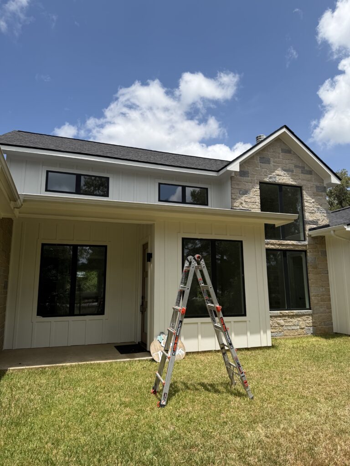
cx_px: 175
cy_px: 233
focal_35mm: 24
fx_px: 324
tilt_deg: +11.3
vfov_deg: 71.6
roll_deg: +0.5
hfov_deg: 56.8
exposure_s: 1/5319
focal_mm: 6.76
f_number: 1.78
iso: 80
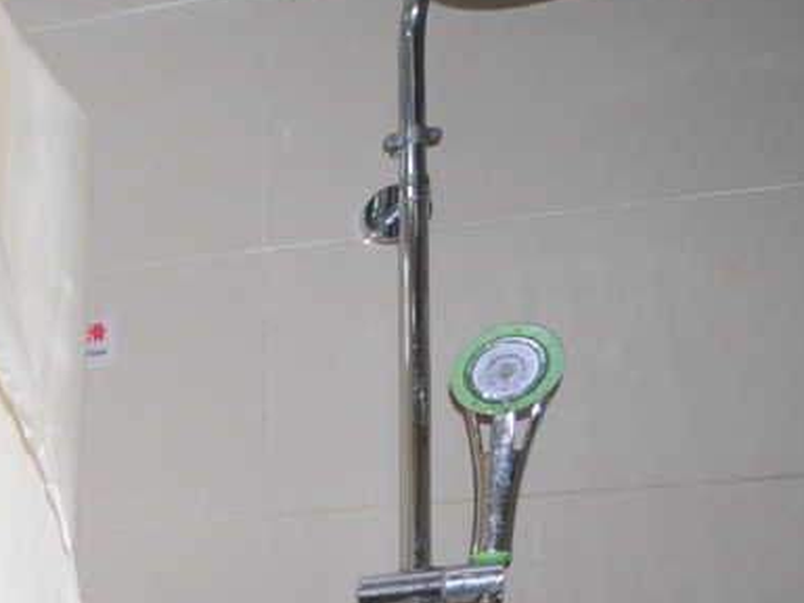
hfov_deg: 19.7
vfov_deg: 23.1
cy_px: 863
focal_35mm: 53
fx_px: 1231
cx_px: -786
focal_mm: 8
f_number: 4.5
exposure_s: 1/40
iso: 500
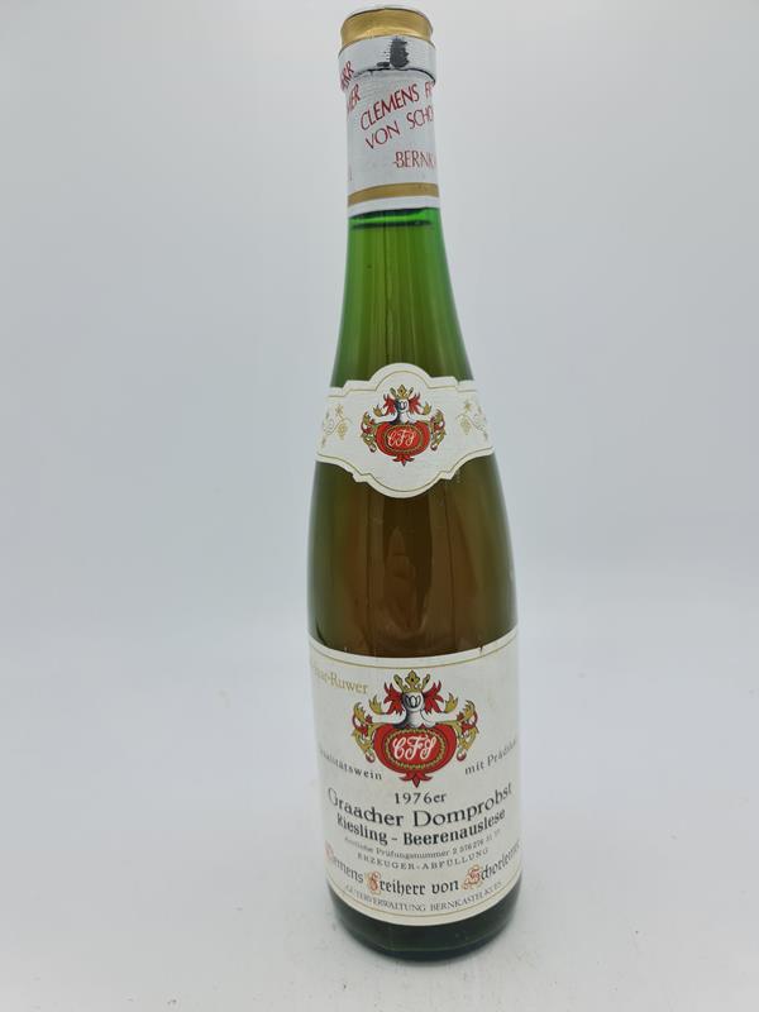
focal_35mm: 25
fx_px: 731
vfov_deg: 69.4
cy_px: 506
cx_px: 380
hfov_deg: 54.9
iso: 50
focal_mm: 7
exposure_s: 1/395
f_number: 1.8
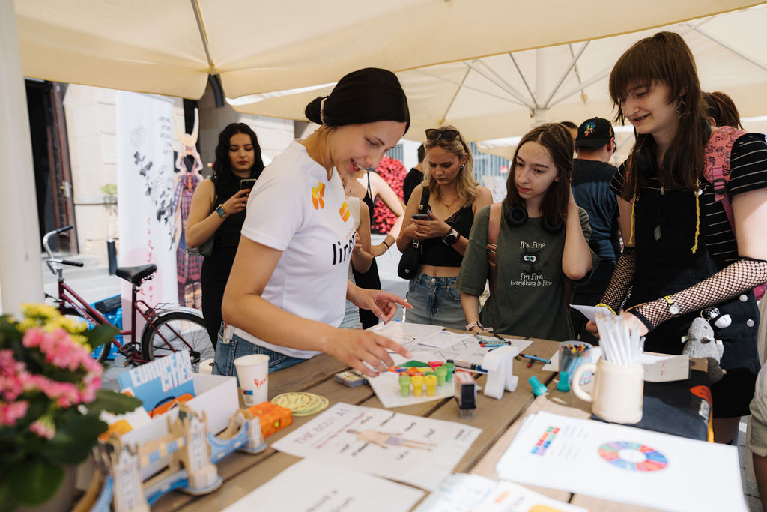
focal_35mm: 24
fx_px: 511
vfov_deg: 53.1
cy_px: 256
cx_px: 384
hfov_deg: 73.7
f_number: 2
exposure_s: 1/3200
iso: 100
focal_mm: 24
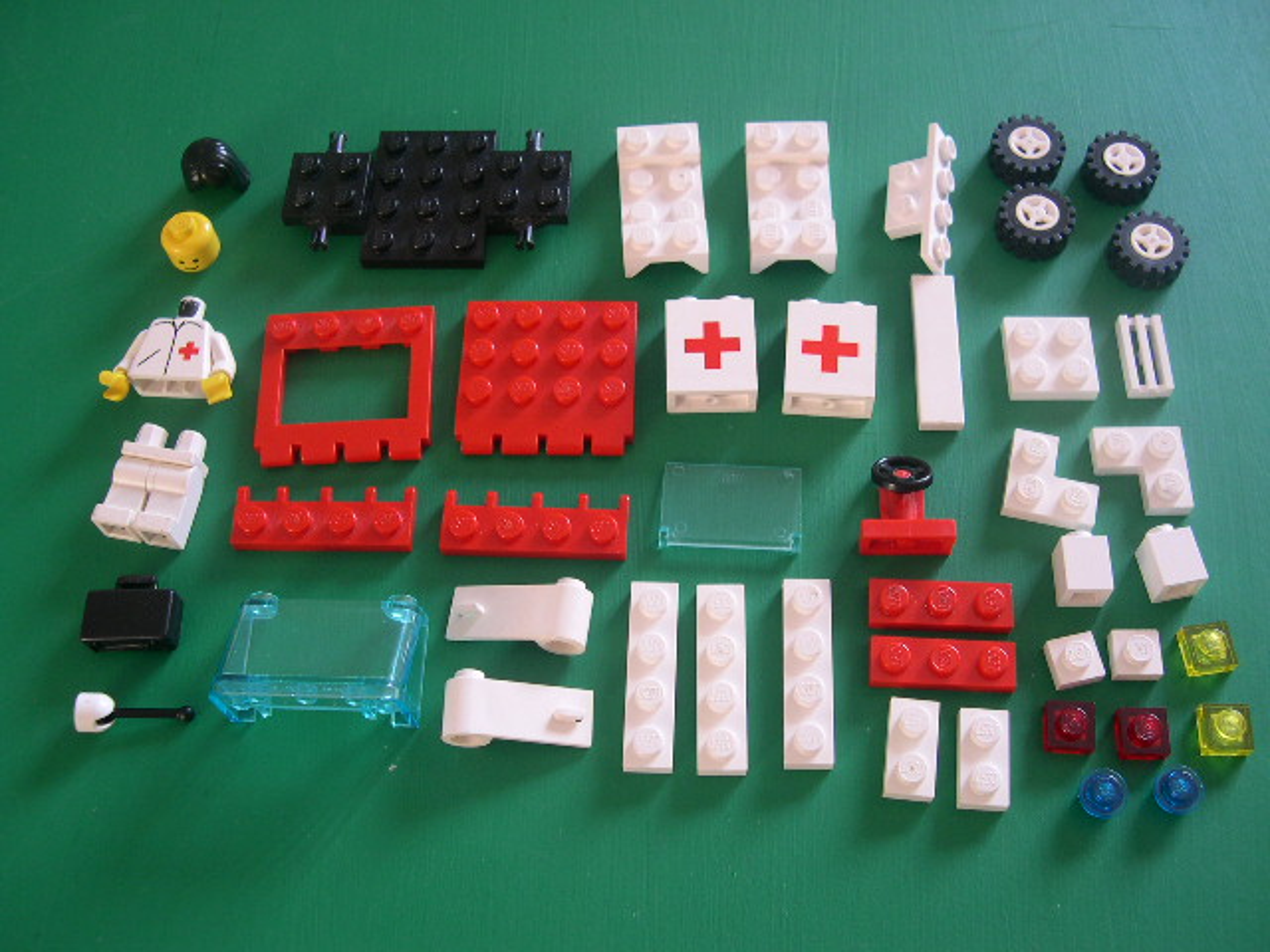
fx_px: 1394
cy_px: 476
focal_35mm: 38
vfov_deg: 37.7
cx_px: 635
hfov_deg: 49.0
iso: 100
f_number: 2.8
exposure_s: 1/12.6
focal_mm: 8
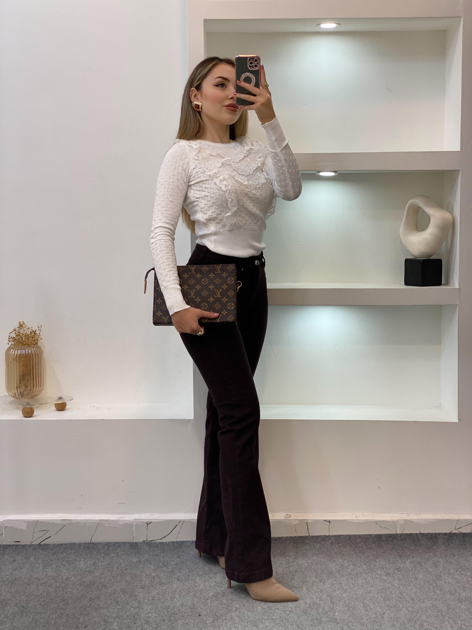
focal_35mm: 52
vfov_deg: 36.8
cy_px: 315
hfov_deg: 28.0
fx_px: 945
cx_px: 236
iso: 64
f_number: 2
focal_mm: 6
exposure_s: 1/100
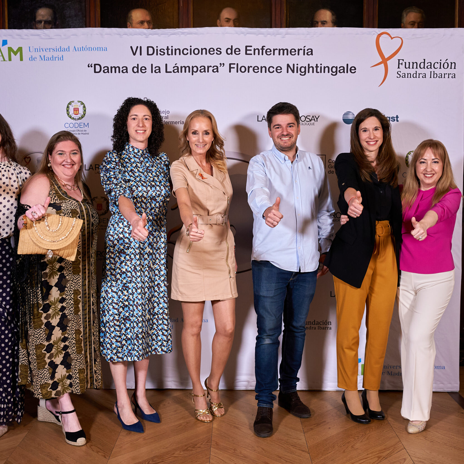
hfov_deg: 38.7
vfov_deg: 38.7
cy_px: 232
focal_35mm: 44
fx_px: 660
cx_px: 222
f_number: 2.8
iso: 640
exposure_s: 1/125
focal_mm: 33.4
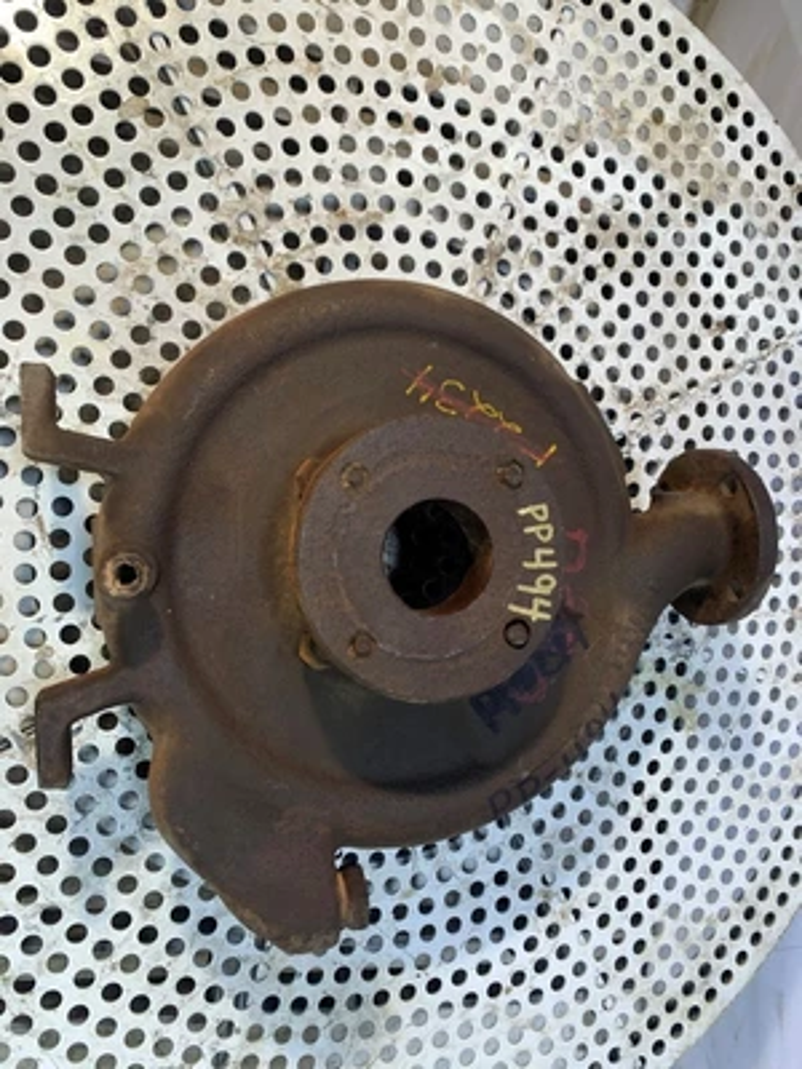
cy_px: 534
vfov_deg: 67.3
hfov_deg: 53.1
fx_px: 803
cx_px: 401
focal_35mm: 26
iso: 32
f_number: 1.8
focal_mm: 4.25
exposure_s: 1/120
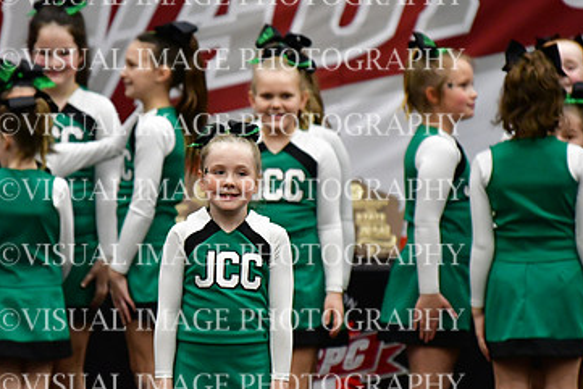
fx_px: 7808
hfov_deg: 4.3
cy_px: 222
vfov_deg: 2.9
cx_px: 231
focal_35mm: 482
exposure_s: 1/800
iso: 4000
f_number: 2.8
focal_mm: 200
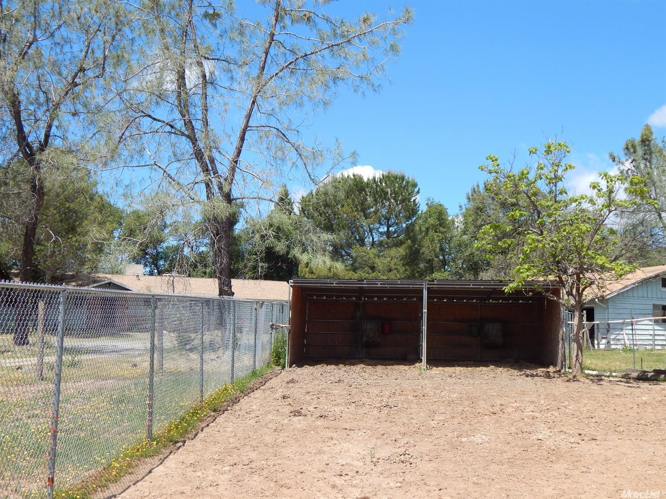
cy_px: 250
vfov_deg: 33.6
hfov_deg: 43.9
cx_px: 333
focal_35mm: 43
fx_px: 827
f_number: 3.6
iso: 125
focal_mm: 7.7
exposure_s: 1/800
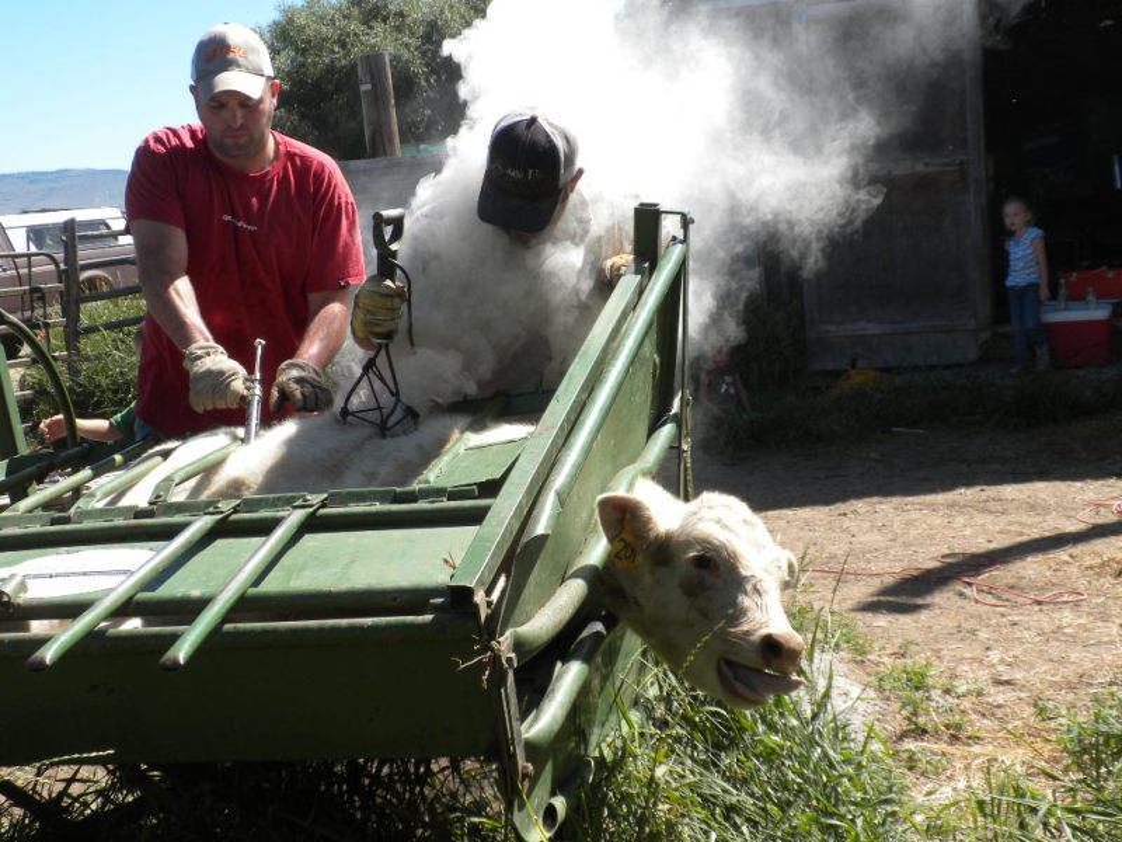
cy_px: 421
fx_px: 1685
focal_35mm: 52
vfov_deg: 28.0
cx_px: 561
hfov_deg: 36.8
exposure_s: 1/414
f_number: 4.3
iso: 94
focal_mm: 9.1
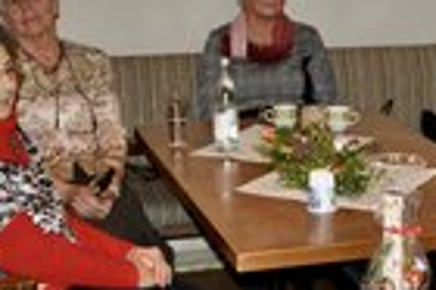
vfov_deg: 14.5
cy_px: 87
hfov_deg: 21.1
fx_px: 1137
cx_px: 408
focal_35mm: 94
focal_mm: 22
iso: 200
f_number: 3.8
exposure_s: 1/60
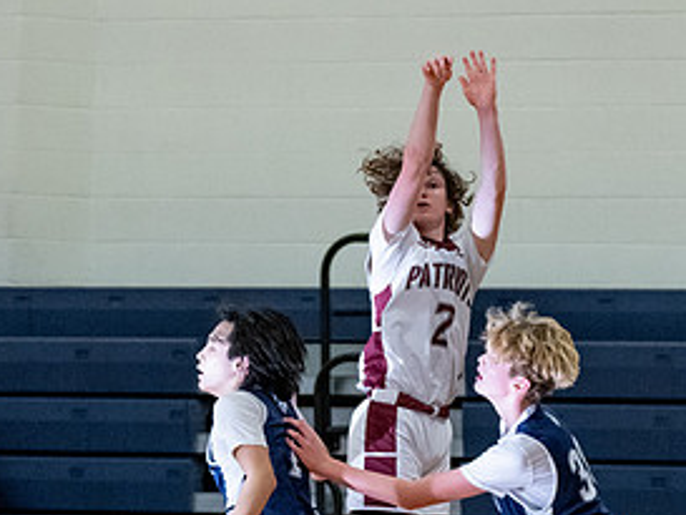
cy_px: 421
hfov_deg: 7.7
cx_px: 359
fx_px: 5095
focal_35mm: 257
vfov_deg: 5.8
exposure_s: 1/1000
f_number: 2.8
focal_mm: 79
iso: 5000
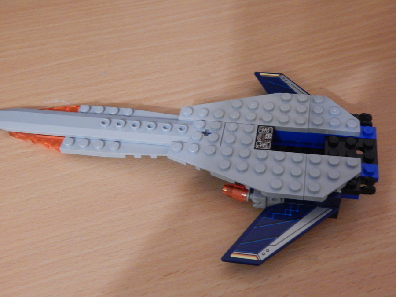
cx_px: 198
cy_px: 148
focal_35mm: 43
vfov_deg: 33.6
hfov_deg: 43.9
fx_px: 492
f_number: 3.6
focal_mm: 7.7
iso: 800
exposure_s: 1/2
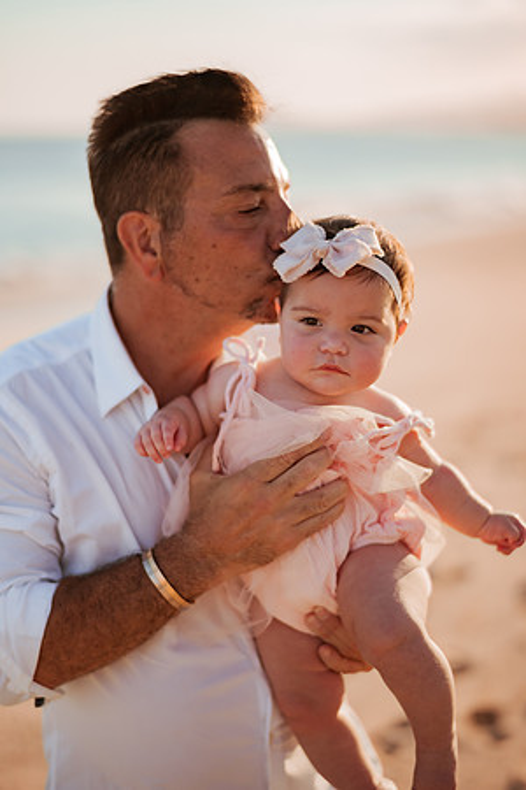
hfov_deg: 23.4
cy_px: 395
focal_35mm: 58
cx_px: 263
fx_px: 1271
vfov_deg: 34.5
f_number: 1.4
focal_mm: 58
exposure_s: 1/4000
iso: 100
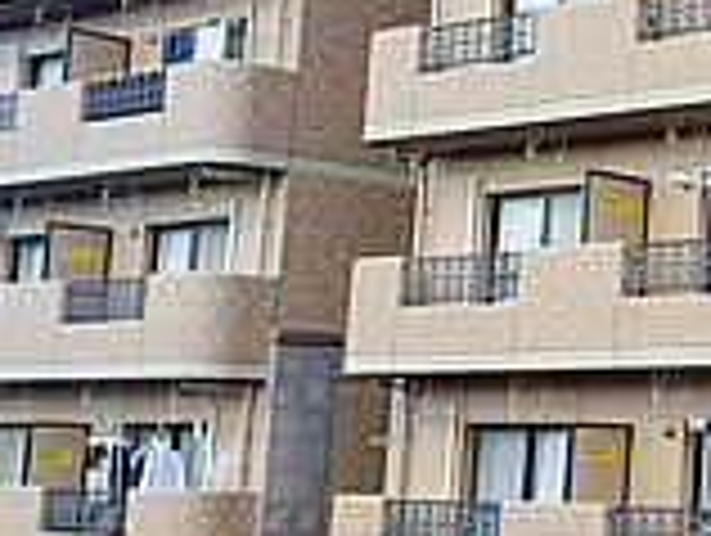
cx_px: 1134
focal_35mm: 91
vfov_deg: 16.1
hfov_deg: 18.5
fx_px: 1872
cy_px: 95
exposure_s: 1/266
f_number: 1.8
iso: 25
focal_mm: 5.23
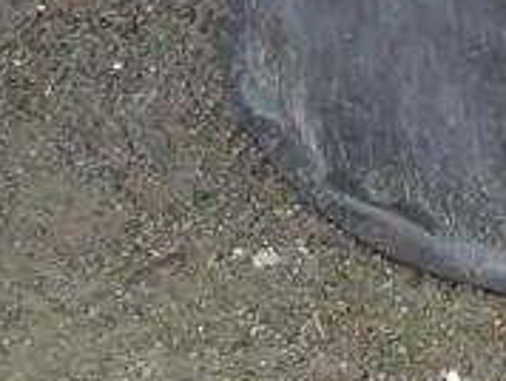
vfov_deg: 6.1
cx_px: 1171
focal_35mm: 230
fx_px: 3367
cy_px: -672
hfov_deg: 8.0
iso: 200
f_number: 4.4
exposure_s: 1/100
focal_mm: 20
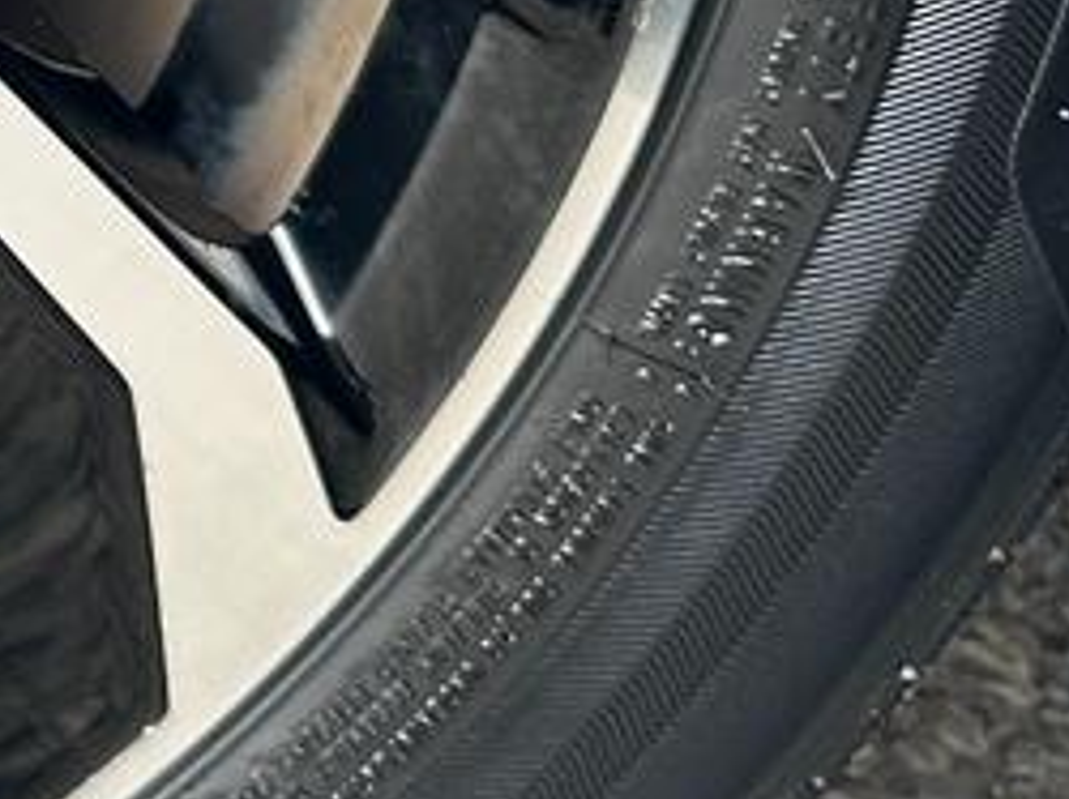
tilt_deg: -14.2
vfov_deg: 11.4
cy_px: -521
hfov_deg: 13.4
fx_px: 3795
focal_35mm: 123
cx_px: -1167
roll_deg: -2.6
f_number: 1.78
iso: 100
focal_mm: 6.86
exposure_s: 1/121
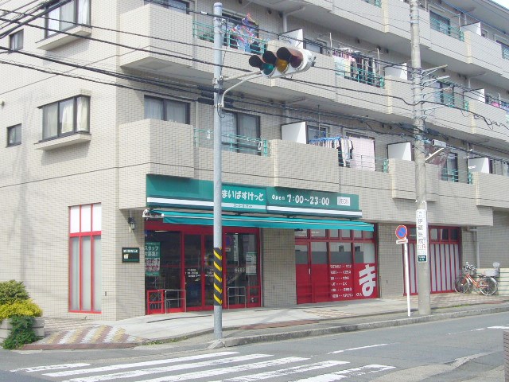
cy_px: 191
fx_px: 779
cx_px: 254
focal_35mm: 53
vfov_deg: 27.5
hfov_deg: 36.2
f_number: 6.3
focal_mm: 6.4
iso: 80
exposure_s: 1/160
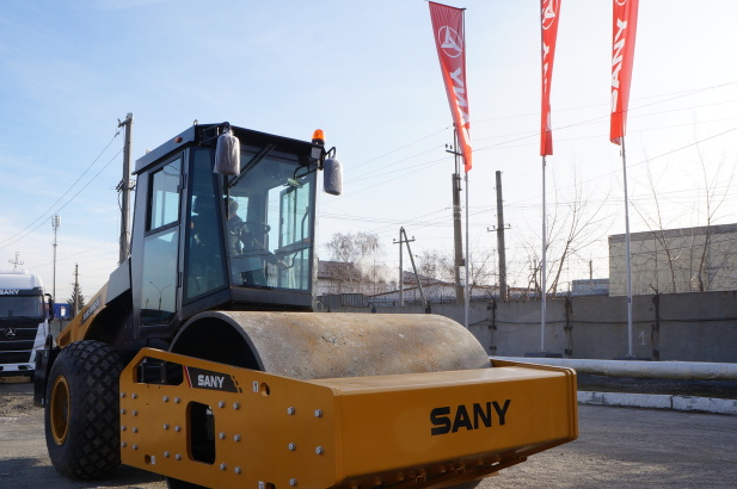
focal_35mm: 35
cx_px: 333
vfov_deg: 37.7
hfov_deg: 54.4
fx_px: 716
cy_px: 284
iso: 200
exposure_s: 1/100
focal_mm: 18
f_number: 13
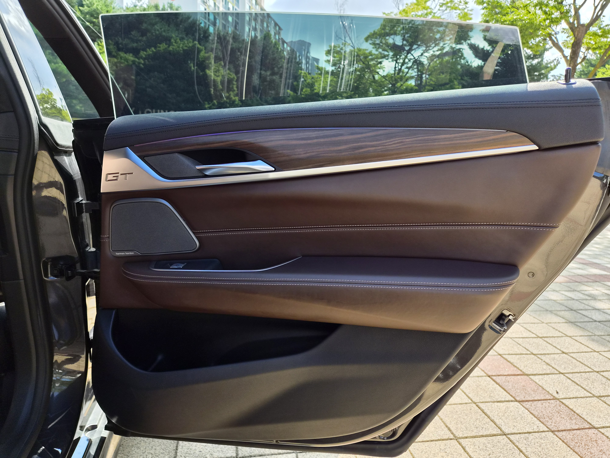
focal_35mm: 23
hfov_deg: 73.9
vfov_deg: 58.9
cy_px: 229
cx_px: 305
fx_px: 405
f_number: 1.8
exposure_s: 1/1700
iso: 80
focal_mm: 5.4
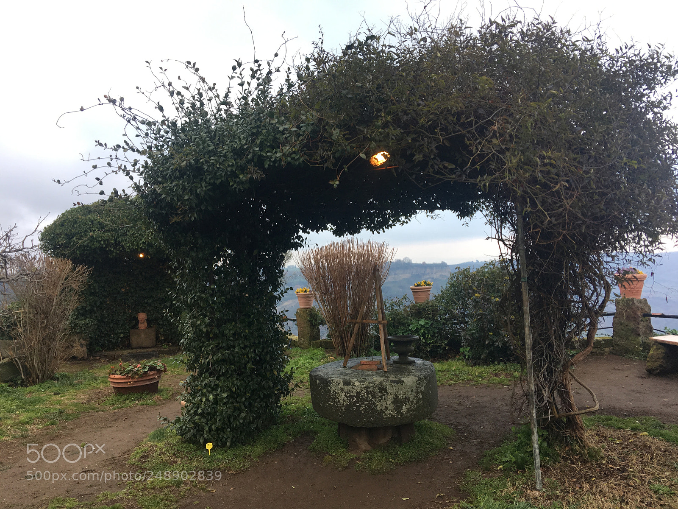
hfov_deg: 61.7
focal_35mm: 29
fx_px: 568
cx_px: 339
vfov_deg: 48.2
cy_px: 254
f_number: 2.2
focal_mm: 4.15
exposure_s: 1/100
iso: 32
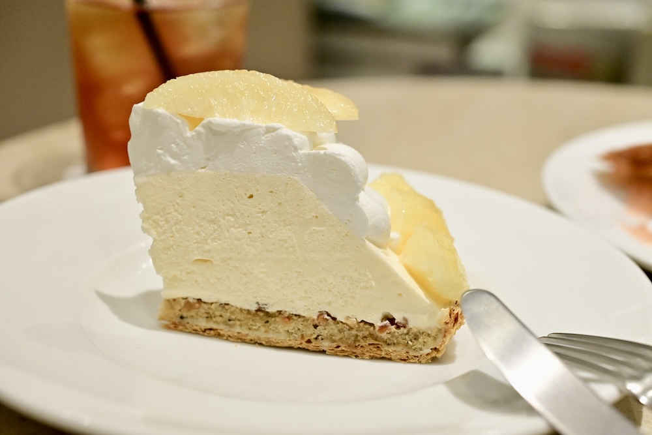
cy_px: 218
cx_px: 326
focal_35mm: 60
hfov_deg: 33.4
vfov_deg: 22.6
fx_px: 1087
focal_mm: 60
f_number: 5
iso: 6400
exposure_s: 1/1000
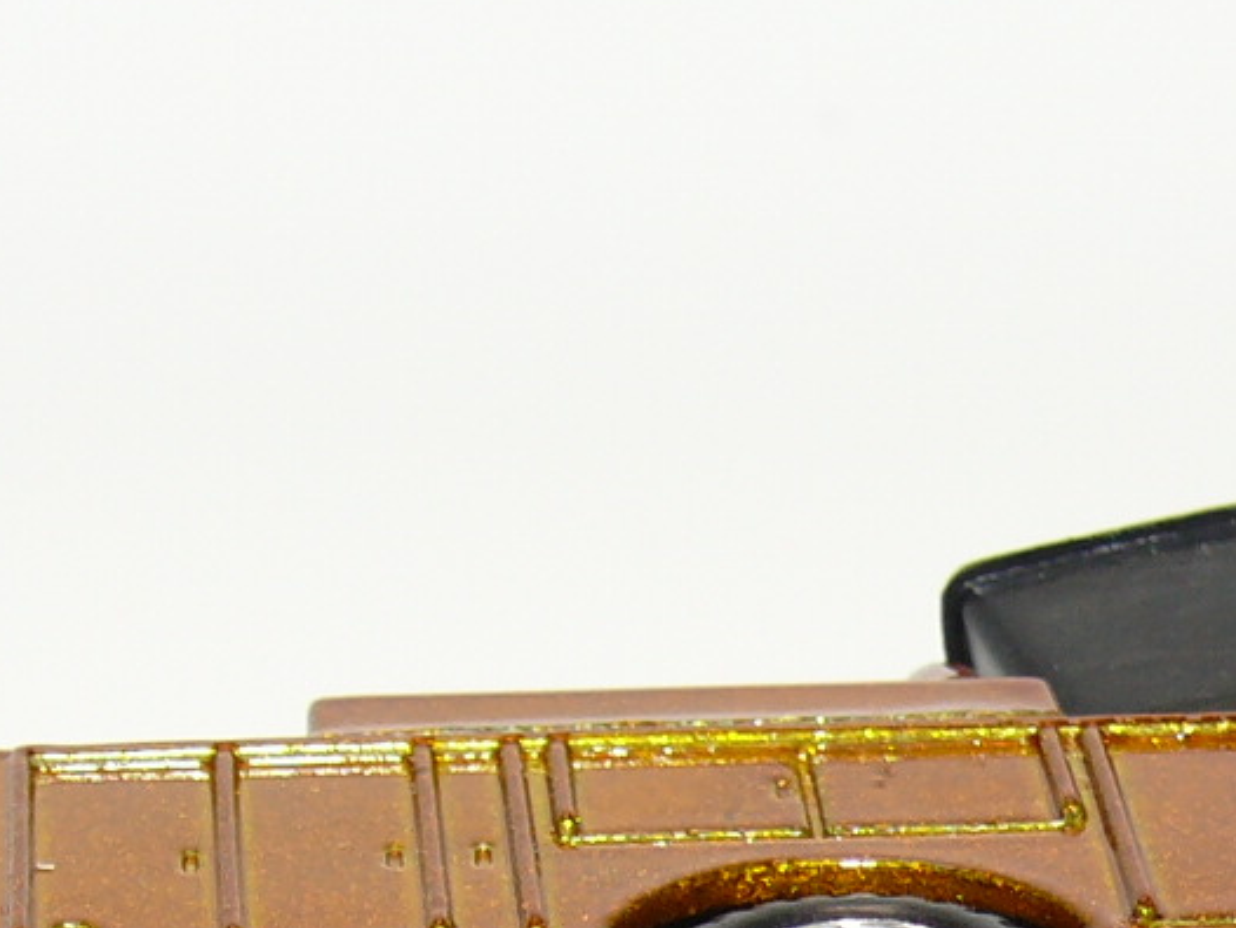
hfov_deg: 8.8
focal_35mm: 225
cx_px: 268
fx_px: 8038
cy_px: 1302
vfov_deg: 6.5
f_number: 4
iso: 100
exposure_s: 1/30
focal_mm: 11.2
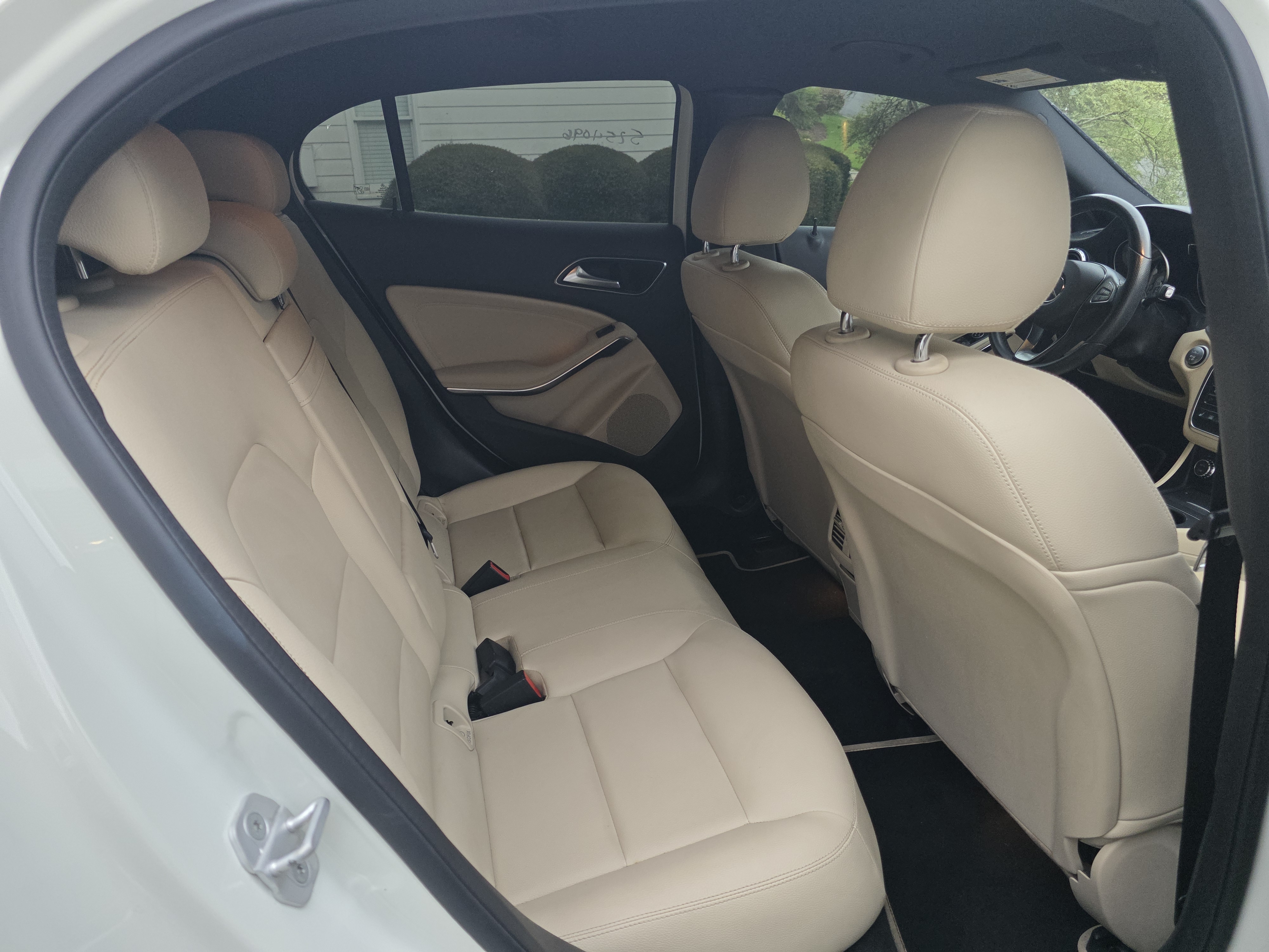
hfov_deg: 73.9
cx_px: 634
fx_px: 843
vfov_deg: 58.9
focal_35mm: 23
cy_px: 476
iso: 200
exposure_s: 1/180
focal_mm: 6.3
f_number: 1.7
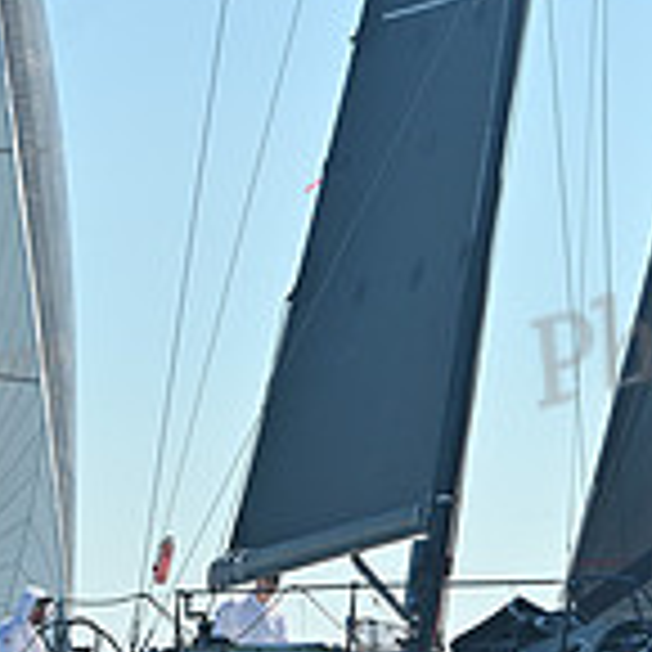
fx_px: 6180
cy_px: 587
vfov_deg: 6.0
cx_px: 301
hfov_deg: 6.0
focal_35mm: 290
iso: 250
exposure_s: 1/1600
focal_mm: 85
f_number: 6.3
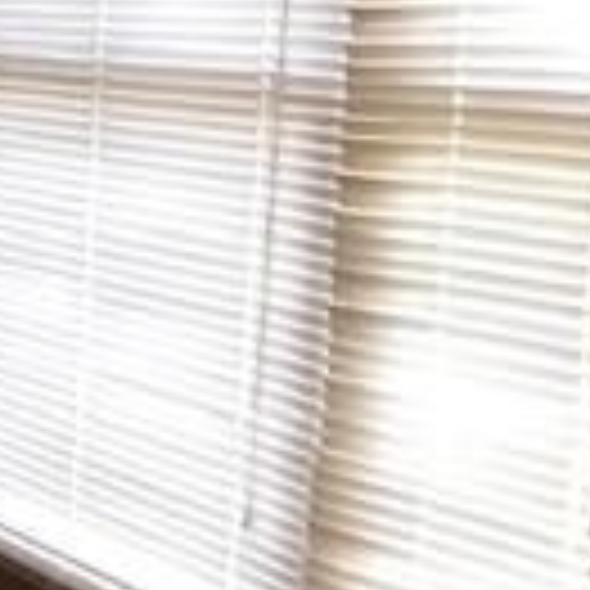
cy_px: 234
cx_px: -824
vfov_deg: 14.4
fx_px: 2333
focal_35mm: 121
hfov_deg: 11.8
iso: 100
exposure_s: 1/9
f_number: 1.8
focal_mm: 3.99
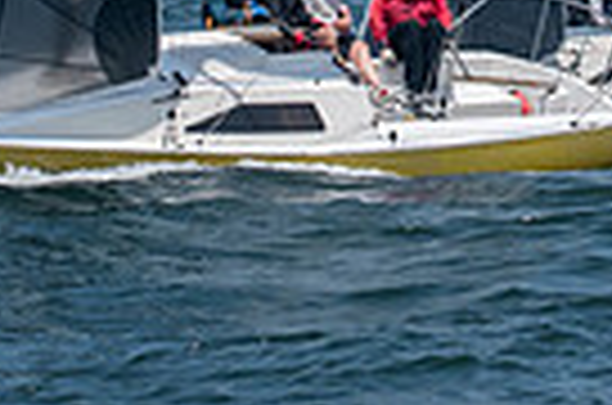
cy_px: -461
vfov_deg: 3.0
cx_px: 743
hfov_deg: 4.5
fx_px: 7768
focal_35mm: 458
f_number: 8
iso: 400
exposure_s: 1/1600
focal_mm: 70
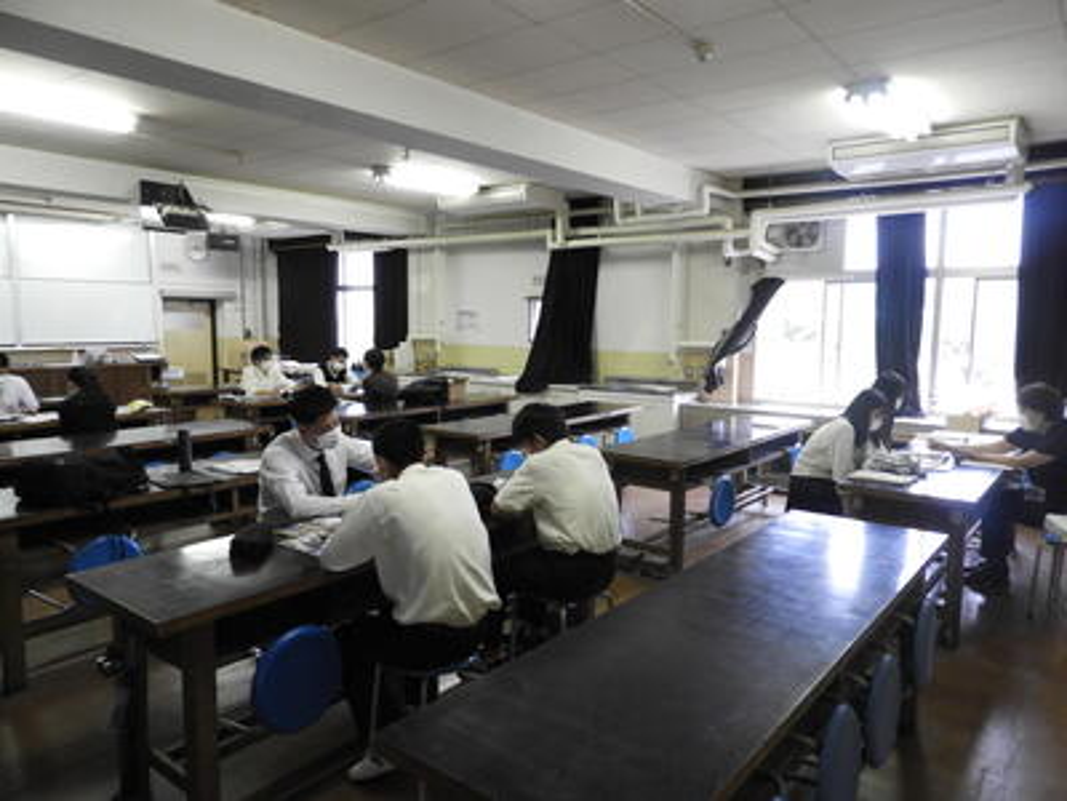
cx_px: 534
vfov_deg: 56.8
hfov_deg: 71.6
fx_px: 740
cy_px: 400
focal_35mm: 24
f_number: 3.3
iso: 320
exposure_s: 1/30
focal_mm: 4.3
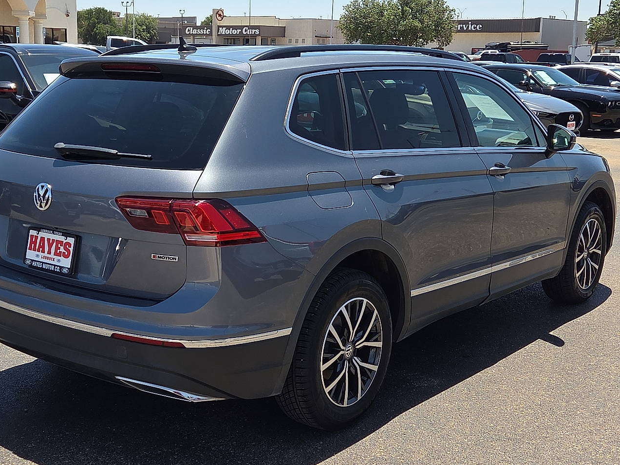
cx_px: 285
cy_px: 217
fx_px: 878
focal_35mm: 49
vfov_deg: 29.7
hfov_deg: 38.9
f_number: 1.8
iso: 76
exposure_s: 1/3333
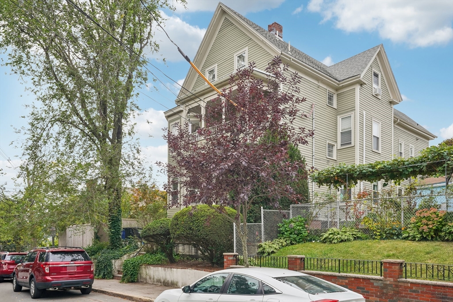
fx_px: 365
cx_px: 226
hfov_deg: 63.7
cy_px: 151
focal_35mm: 29
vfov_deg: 45.0
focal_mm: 29
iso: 100
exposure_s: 1/40
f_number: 8
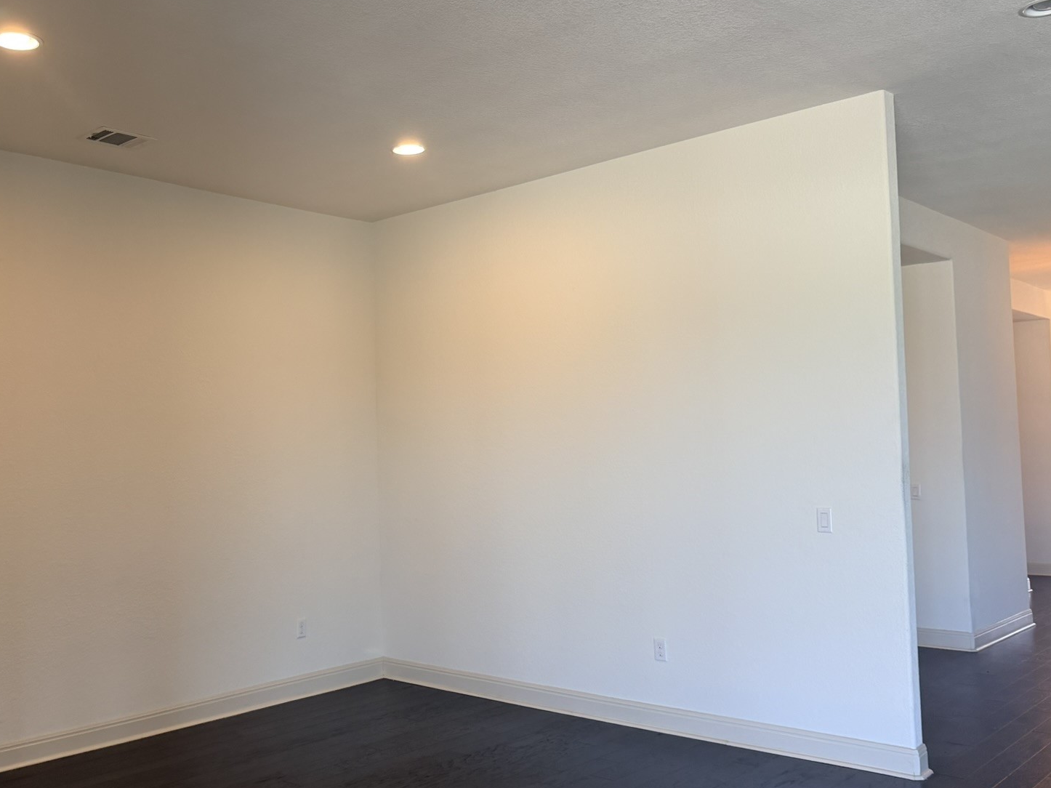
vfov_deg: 41.8
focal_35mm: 34
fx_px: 1032
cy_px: 408
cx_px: 387
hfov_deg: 53.3
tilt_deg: +4.6
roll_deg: +1.3
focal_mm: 6.76
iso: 200
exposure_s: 1/118
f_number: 1.78
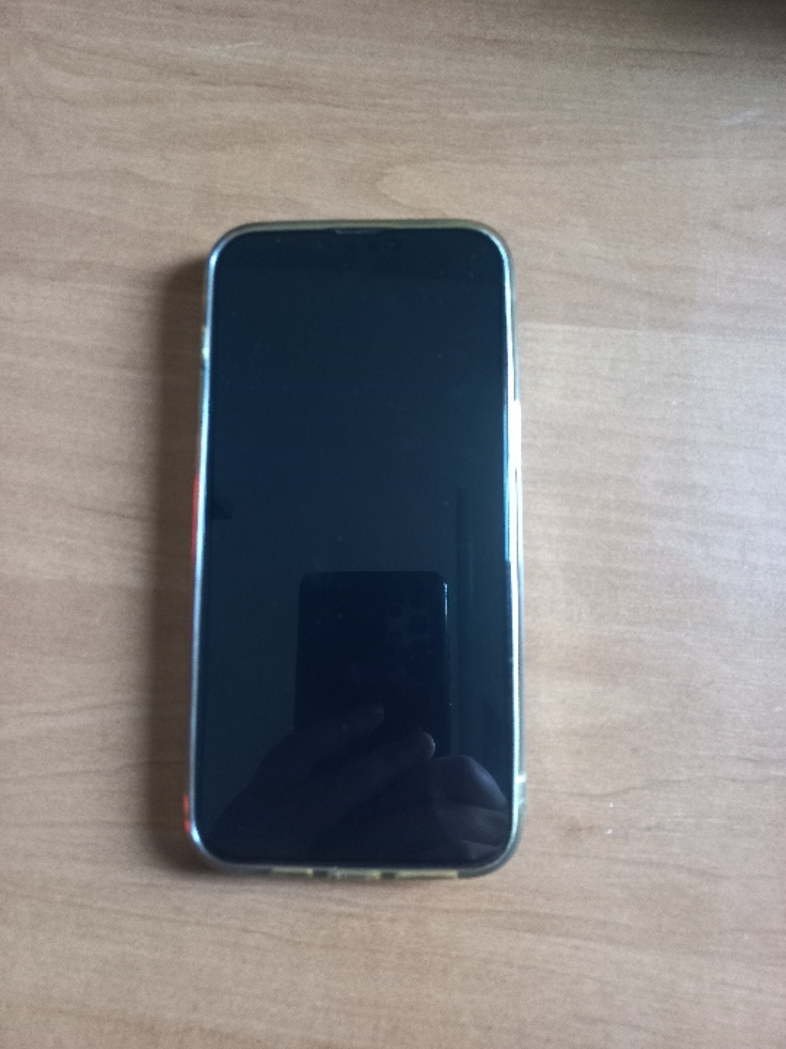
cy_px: 524
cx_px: 393
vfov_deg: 69.4
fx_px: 757
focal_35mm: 25
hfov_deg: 54.9
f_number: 1.8
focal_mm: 4.6
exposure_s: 1/25
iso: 800
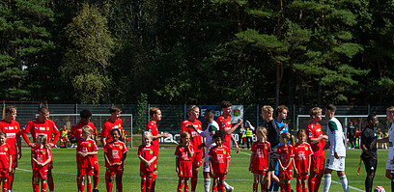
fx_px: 1175
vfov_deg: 9.3
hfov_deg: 19.0
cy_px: 166
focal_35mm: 116
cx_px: 122
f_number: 4
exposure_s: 1/2000
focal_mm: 70
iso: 125
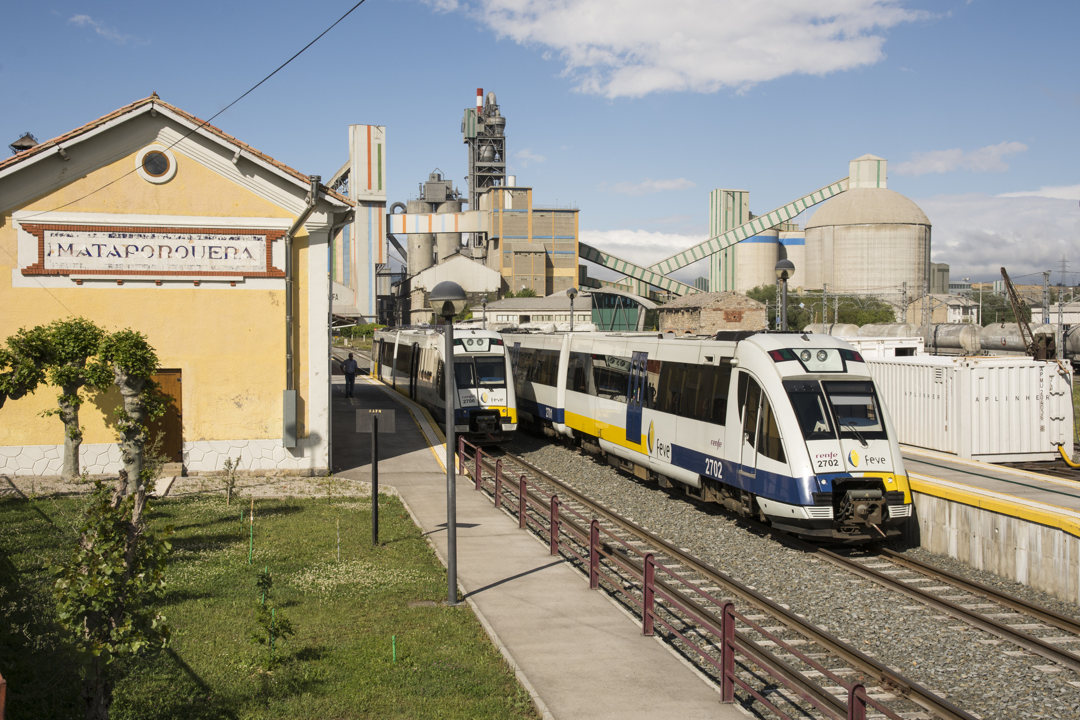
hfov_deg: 47.9
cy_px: 360
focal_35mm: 40
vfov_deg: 33.0
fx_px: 1215
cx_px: 540
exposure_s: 1/320
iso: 100
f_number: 9
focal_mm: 27
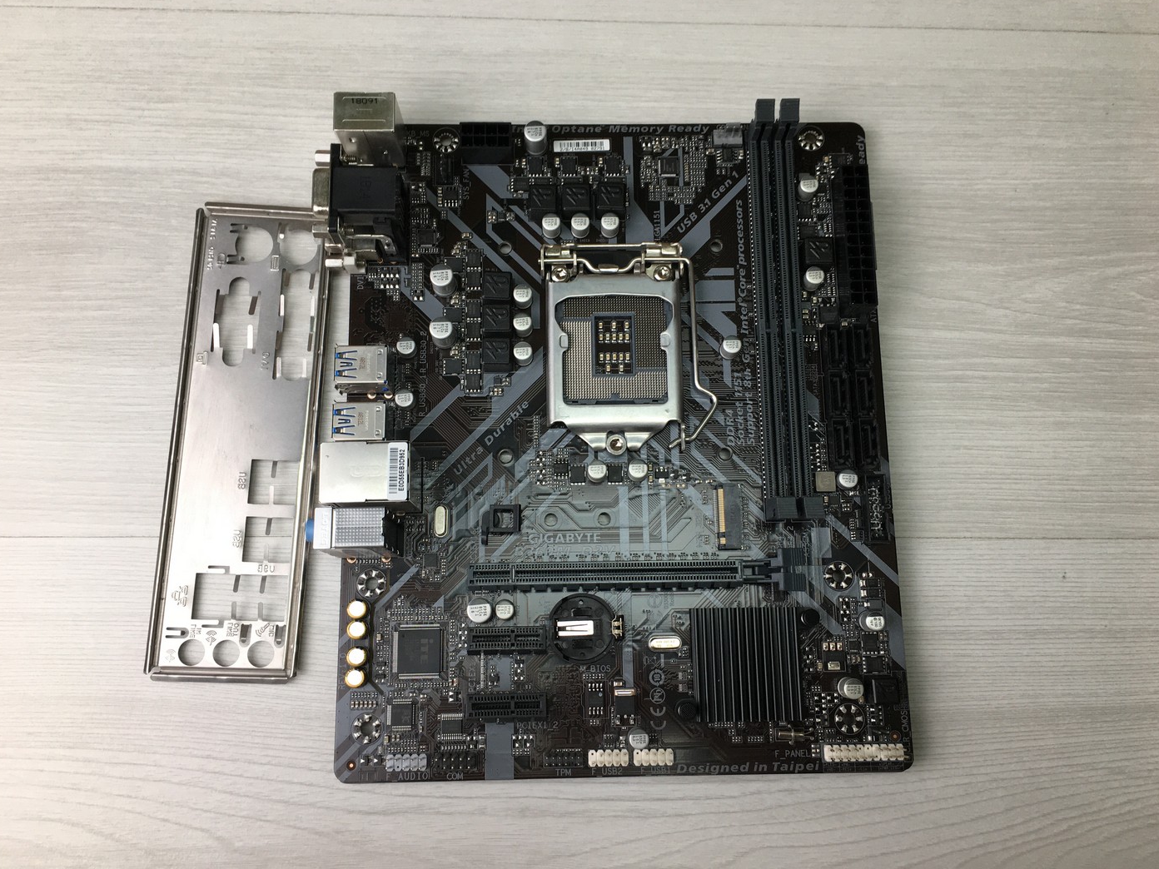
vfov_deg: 46.8
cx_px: 589
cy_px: 426
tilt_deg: -78.7
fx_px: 1004
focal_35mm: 30
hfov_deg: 60.0
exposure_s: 1/100
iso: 40
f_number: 2.2
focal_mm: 4.15
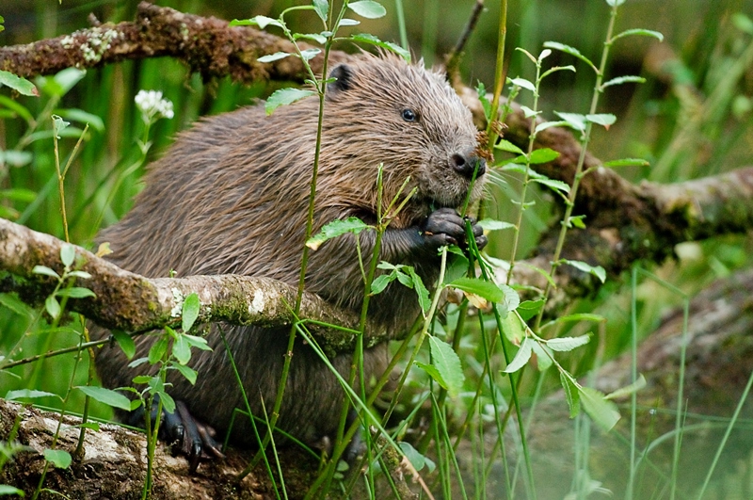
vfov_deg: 4.6
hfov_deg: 6.9
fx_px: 6266
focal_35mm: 300
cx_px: 376
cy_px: 250
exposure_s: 1/125
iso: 800
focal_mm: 200
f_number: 2.8
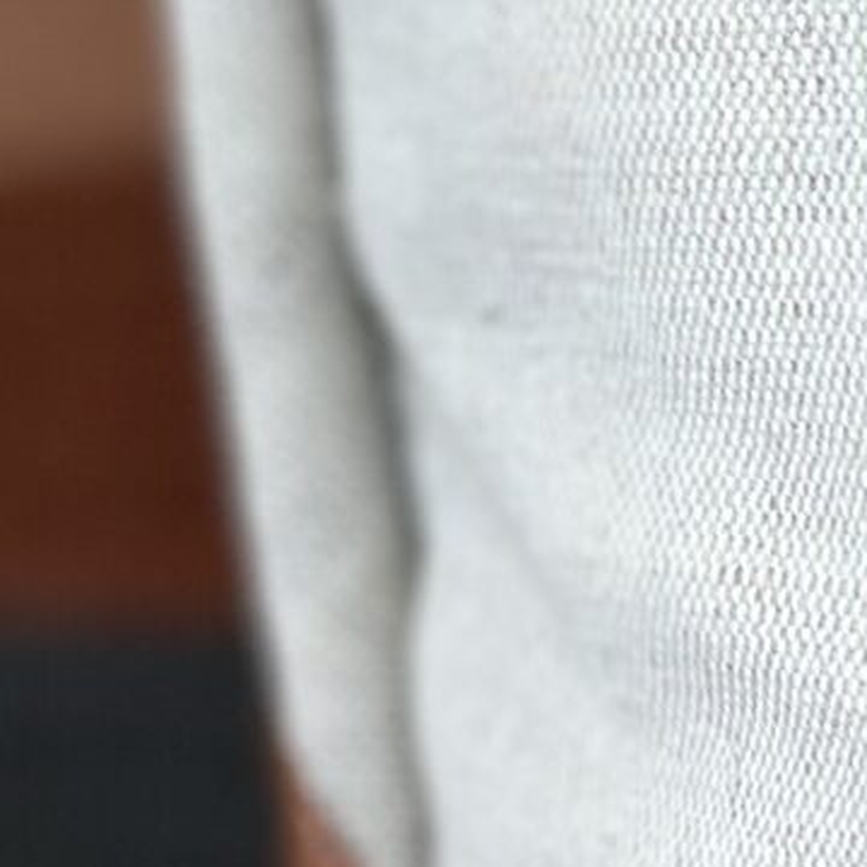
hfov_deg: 5.8
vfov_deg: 5.6
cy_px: -1161
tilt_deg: -15.0
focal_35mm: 302
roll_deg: -0.1
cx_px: 308
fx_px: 8558
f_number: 1.78
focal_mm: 6.86
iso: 64
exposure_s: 1/124
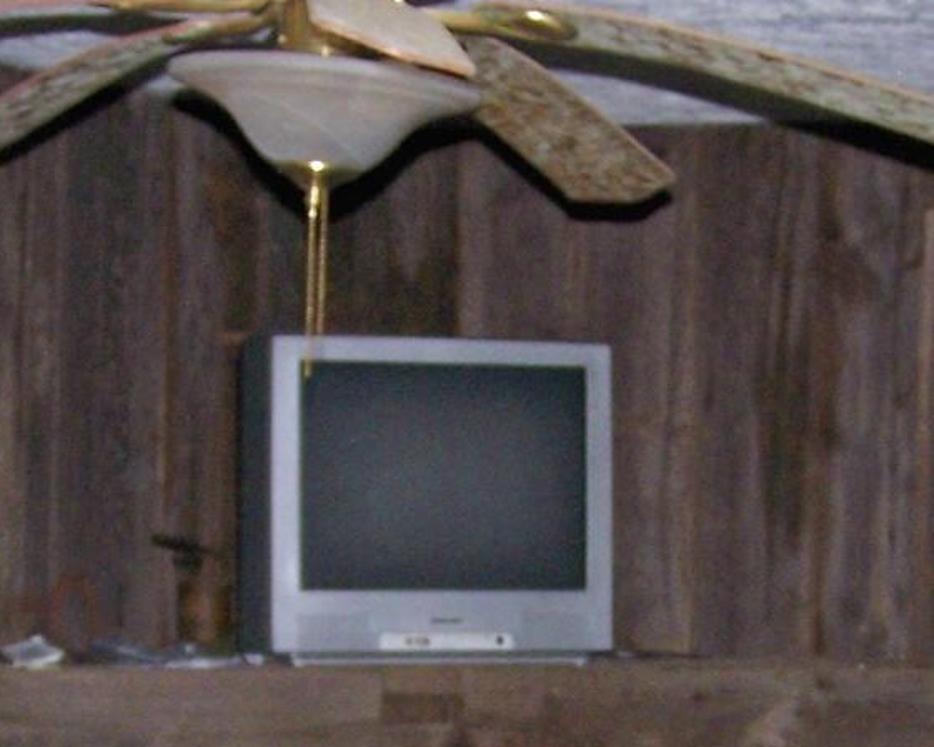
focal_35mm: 108
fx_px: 2986
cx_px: 574
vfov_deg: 14.1
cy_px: 689
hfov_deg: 17.8
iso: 140
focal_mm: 6.7
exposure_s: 1/60
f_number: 2.8
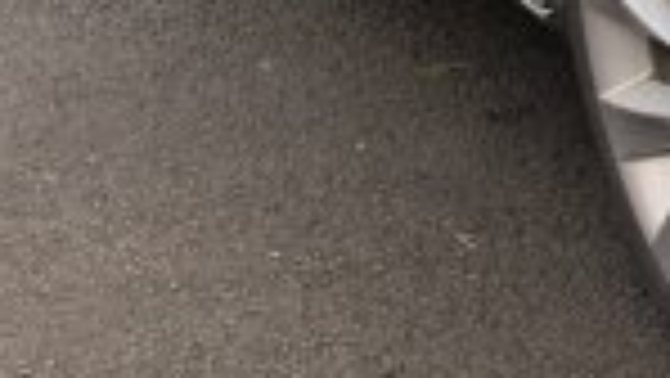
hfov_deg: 11.5
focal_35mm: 171
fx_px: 3040
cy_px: -101
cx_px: 1286
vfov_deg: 7.0
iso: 25
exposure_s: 1/367
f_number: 1.8
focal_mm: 4.25
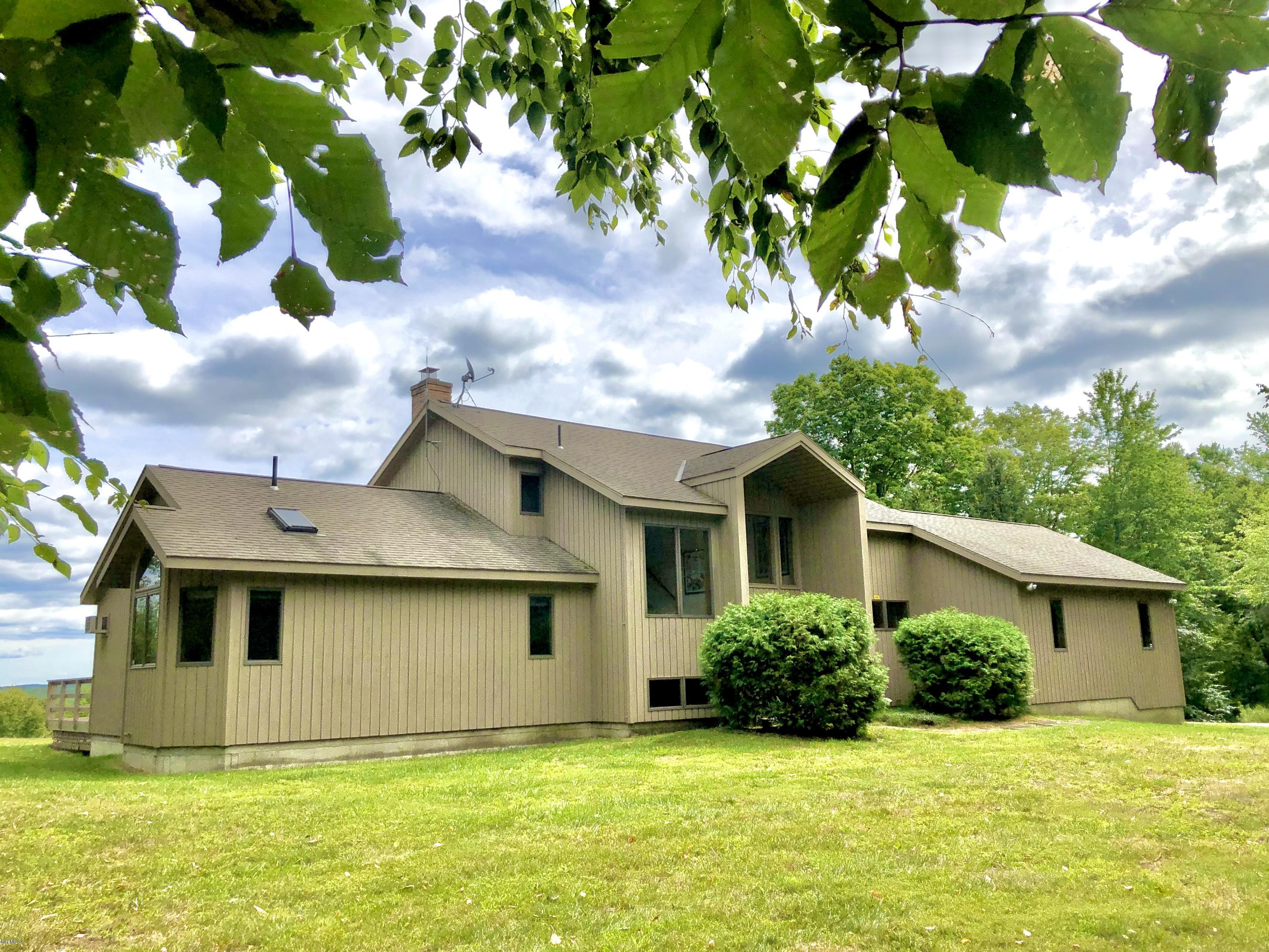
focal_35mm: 29
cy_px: 480
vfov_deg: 48.2
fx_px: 1063
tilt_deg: +10.1
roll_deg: +1.9
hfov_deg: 61.7
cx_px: 642
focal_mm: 3.99
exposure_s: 1/2703
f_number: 1.8
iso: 20
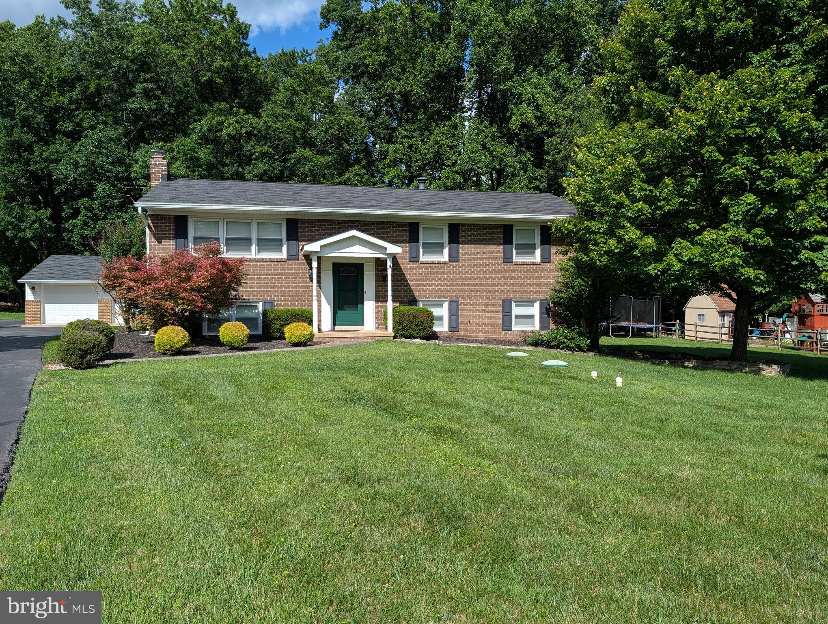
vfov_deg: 56.9
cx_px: 414
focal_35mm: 24
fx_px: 575
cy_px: 312
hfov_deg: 71.5
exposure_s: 1/1214
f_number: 1.68
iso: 19
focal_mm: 6.9
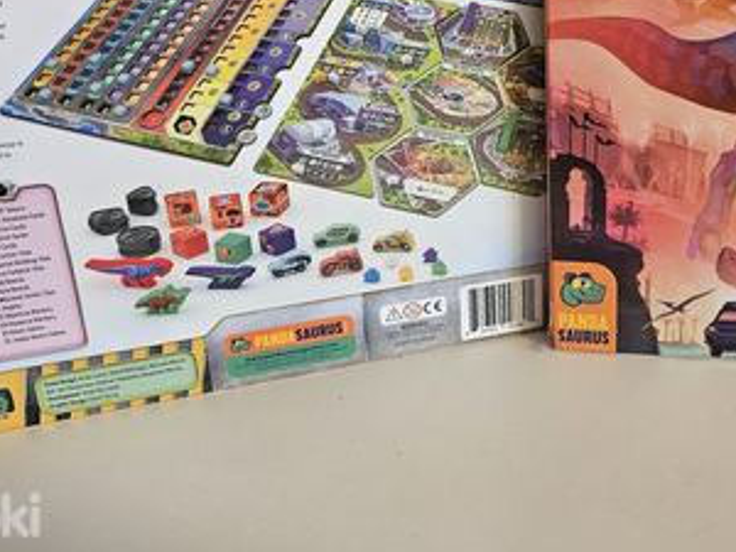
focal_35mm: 46
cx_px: 532
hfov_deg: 40.3
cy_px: 49
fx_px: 978
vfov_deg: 30.1
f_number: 1.8
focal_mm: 5.4
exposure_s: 1/100
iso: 500
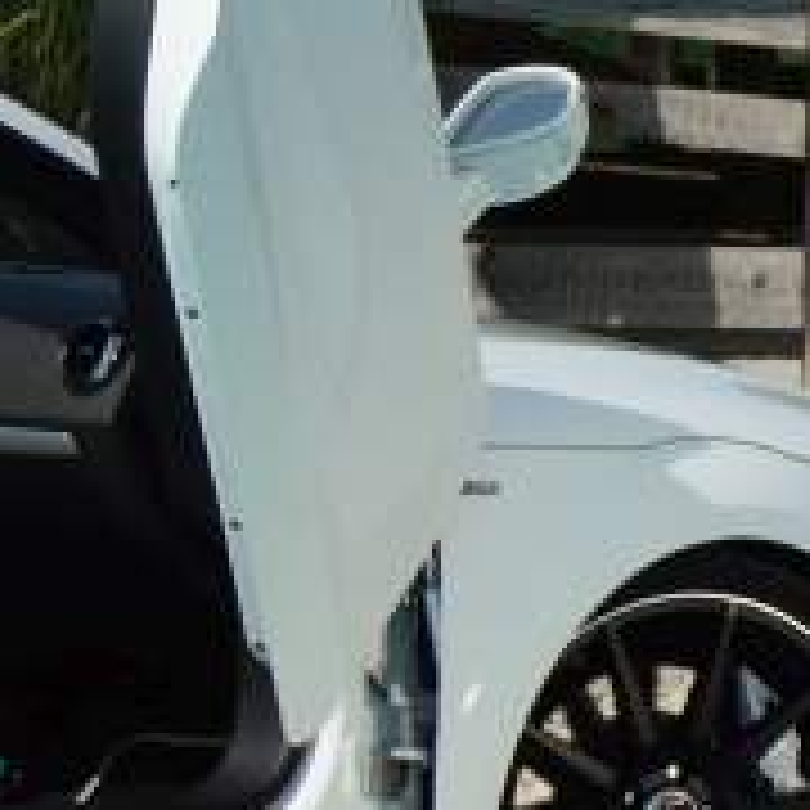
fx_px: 26924
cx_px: -657
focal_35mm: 1017
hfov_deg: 1.7
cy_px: 493
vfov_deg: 1.7
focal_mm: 140
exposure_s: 1/640
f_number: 11
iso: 800
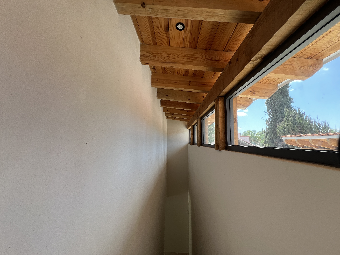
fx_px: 128
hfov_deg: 106.2
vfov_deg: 89.9
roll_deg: -2.1
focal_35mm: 13
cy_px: 128
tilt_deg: +6.1
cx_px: 170
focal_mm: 1.57
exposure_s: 1/155
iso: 32
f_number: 1.8
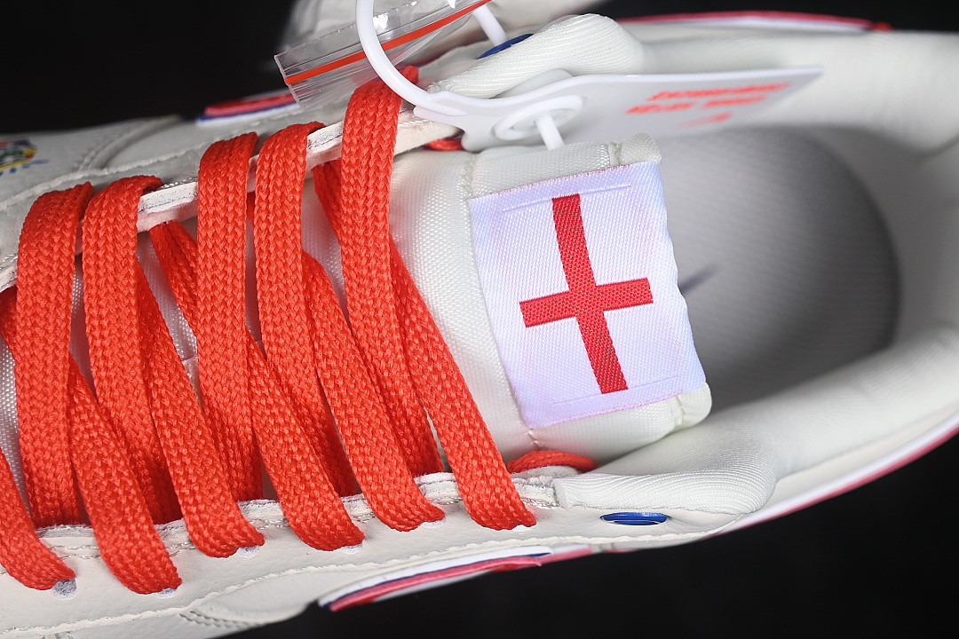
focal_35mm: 75
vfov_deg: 18.2
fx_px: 1998
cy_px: 320
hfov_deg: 27.0
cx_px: 480
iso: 160
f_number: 7.1
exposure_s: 1/80
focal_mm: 50
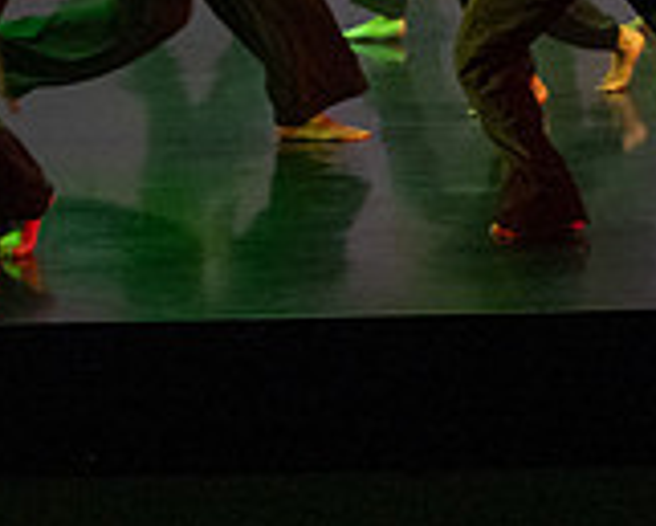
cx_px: 404
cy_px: -163
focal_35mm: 281
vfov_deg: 5.5
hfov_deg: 6.9
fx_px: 5459
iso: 4000
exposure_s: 1/250
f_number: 2.8
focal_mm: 75
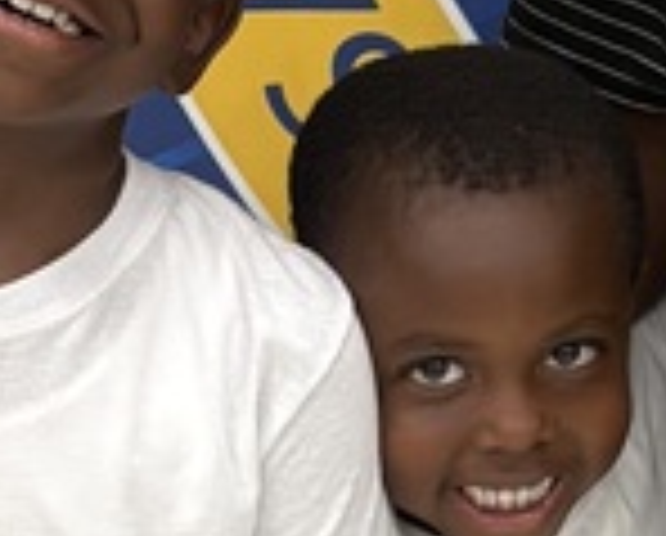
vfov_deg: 8.9
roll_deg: +2.3
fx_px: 3456
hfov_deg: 10.4
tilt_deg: -17.7
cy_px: 302
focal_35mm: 175
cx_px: 1148
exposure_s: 1/60
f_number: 1.6
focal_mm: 5.96
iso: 160
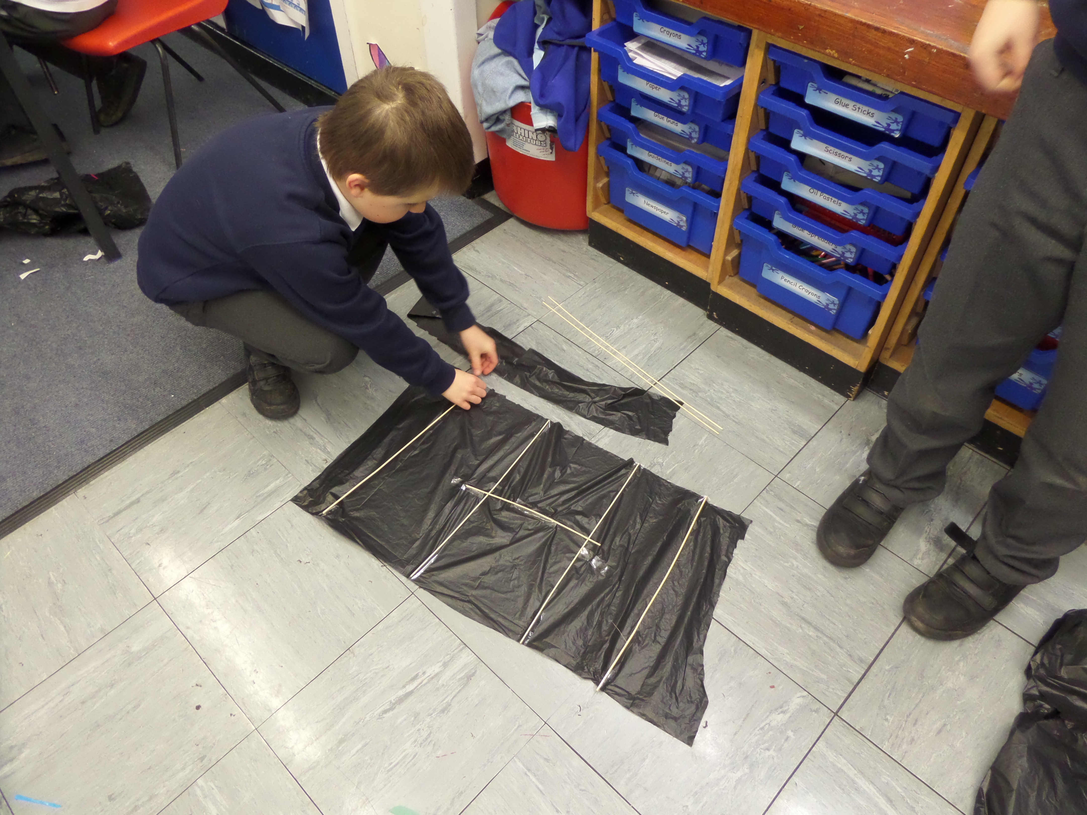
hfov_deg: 71.6
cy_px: 408
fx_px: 754
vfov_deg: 56.8
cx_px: 544
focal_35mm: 24
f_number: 3.2
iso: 400
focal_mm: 4
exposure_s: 1/30
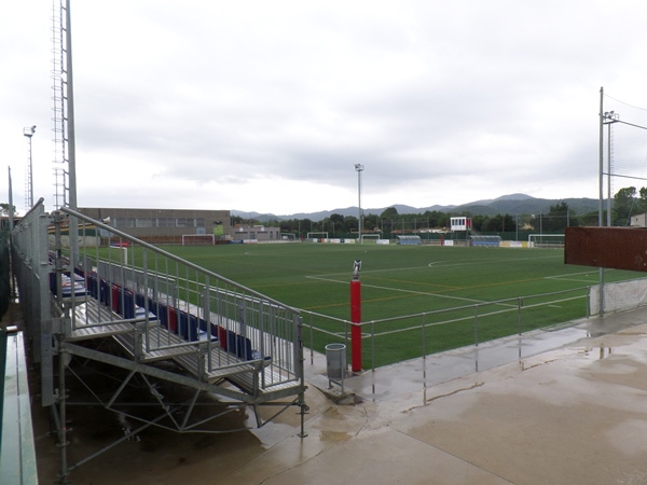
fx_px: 430
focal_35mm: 23
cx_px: 324
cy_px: 242
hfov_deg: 73.9
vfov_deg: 58.9
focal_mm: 4.1
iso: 100
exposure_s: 1/90
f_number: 3.5
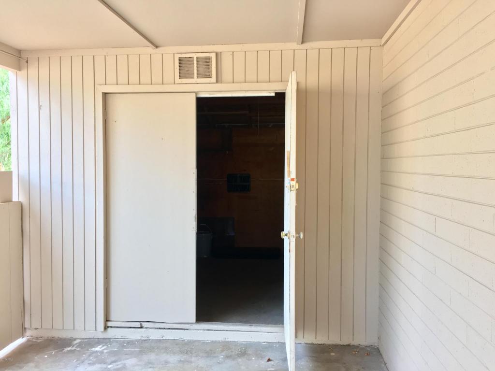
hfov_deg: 61.7
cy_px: 186
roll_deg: +0.2
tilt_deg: -2.3
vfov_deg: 48.2
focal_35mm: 29
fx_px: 415
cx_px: 248
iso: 40
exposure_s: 1/30
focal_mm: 4.15
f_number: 2.2
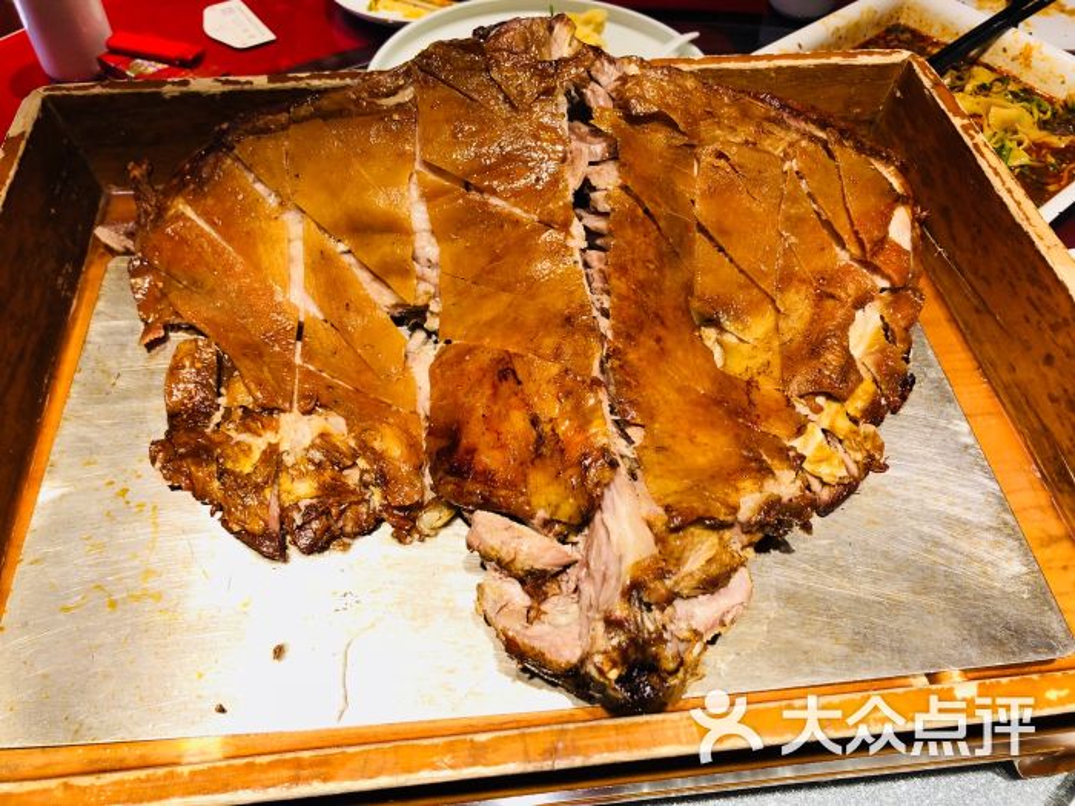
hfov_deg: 63.4
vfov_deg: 49.7
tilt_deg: -51.4
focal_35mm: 28
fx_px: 870
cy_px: 403
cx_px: 538
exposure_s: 1/100
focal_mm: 4
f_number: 1.8
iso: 40
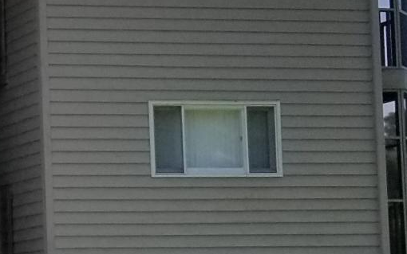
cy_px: 276
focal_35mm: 162
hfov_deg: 12.1
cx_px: -270
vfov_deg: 8.0
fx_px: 1797
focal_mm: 4.25
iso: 50
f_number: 1.7
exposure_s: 1/2656
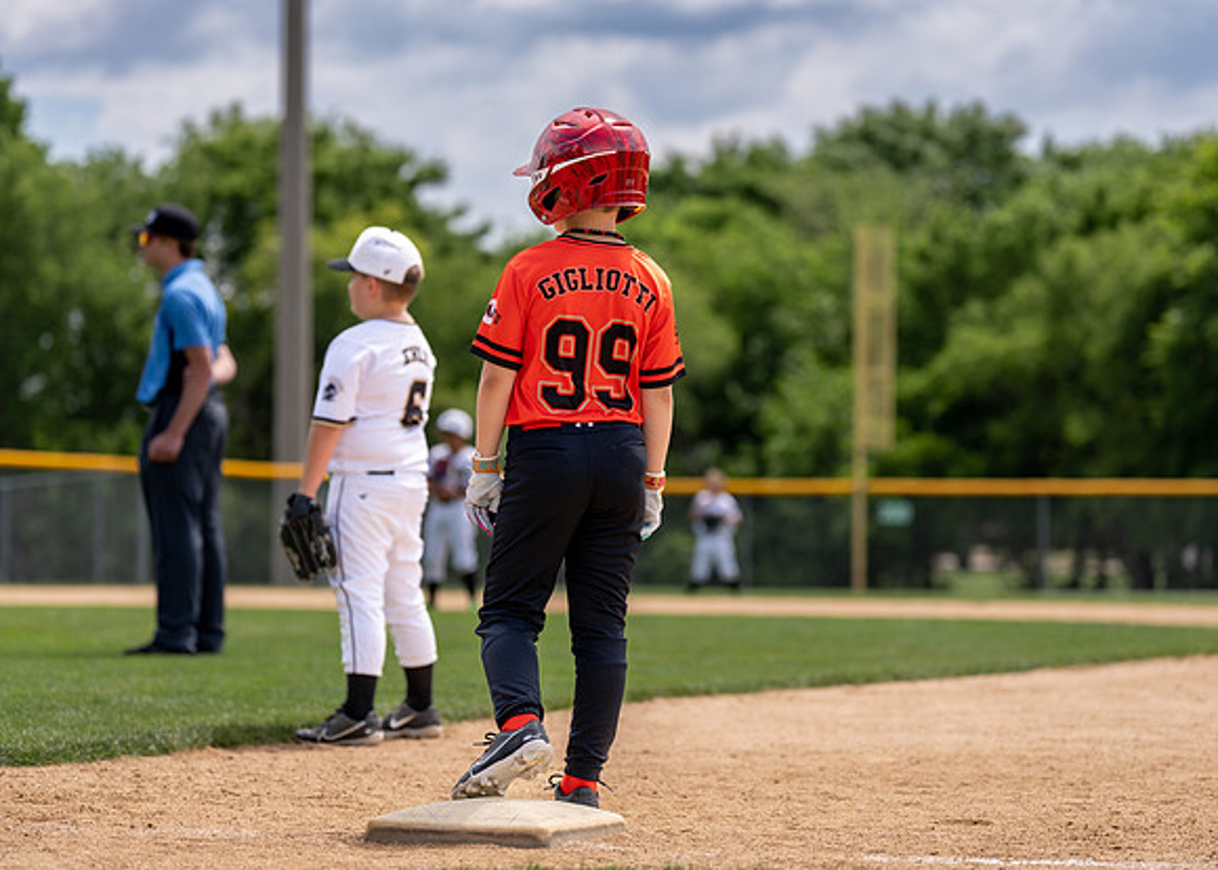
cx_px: 590
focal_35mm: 122
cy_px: 434
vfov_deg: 11.8
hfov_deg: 16.4
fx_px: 4219
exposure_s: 1/3200
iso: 200
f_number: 2.8
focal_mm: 107
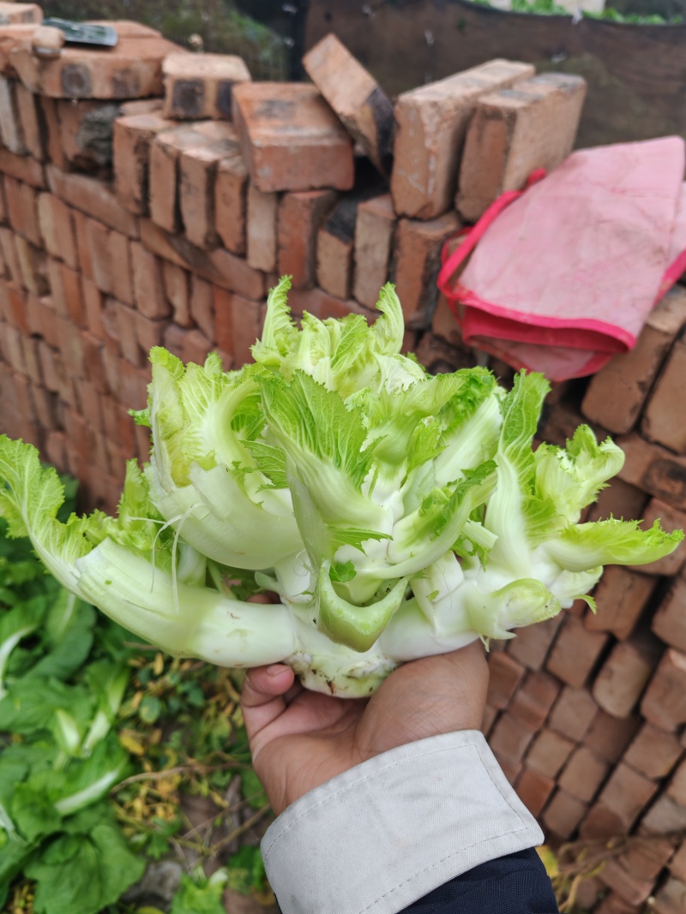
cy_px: 457
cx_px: 343
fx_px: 714
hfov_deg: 51.3
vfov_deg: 65.3
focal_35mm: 27
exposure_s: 1/420
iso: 50
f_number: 1.95
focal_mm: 5.52
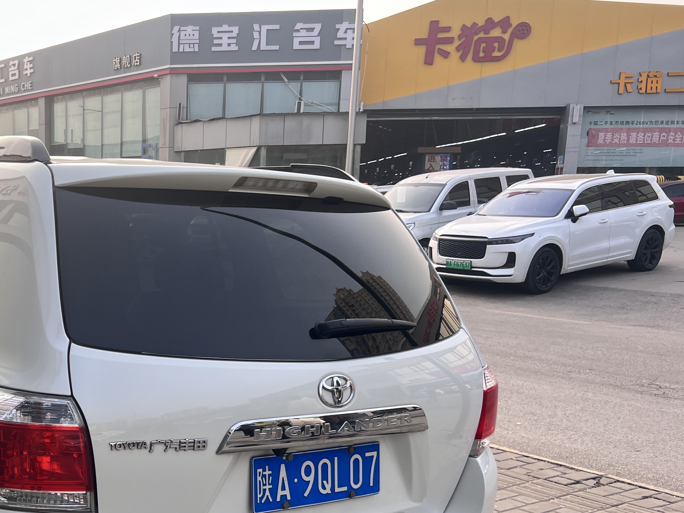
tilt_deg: -12.4
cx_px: 94
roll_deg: -0.1
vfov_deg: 31.7
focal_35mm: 45
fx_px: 889
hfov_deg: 39.6
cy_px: 371
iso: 50
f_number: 1.5
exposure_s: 1/687
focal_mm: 5.7
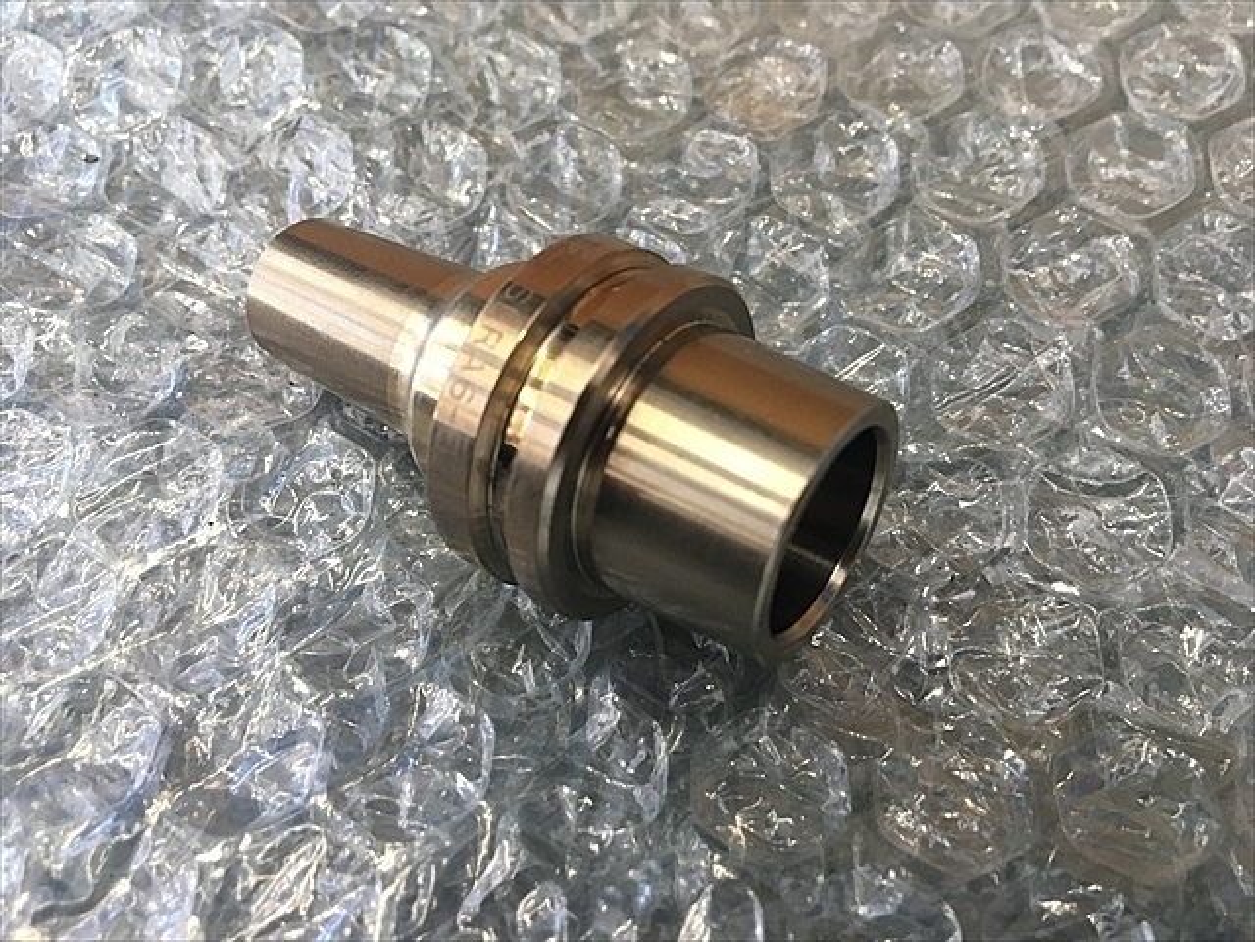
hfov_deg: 61.7
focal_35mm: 29
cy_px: 471
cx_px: 628
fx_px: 1051
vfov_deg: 48.2
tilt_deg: -64.9
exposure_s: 1/30
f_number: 2.2
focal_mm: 4.15
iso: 80
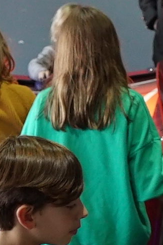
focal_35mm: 243
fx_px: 1650
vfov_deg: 8.4
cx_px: 16
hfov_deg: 5.6
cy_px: 225
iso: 1250
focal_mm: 28
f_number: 4
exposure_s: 1/60
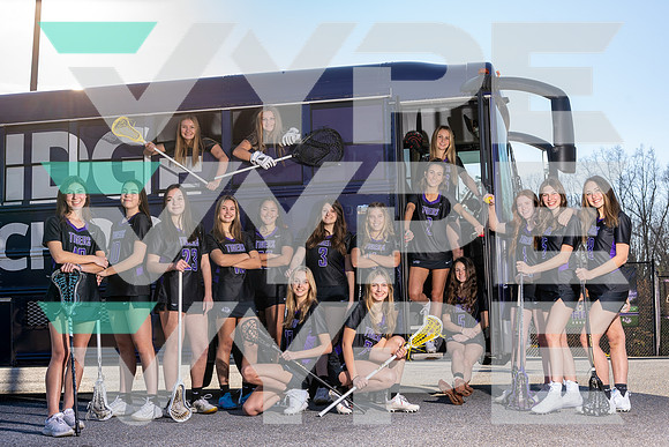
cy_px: 224
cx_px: 334
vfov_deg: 27.0
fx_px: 929
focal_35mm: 50
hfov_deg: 39.6
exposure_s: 1/160
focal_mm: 50
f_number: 7.1
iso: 64
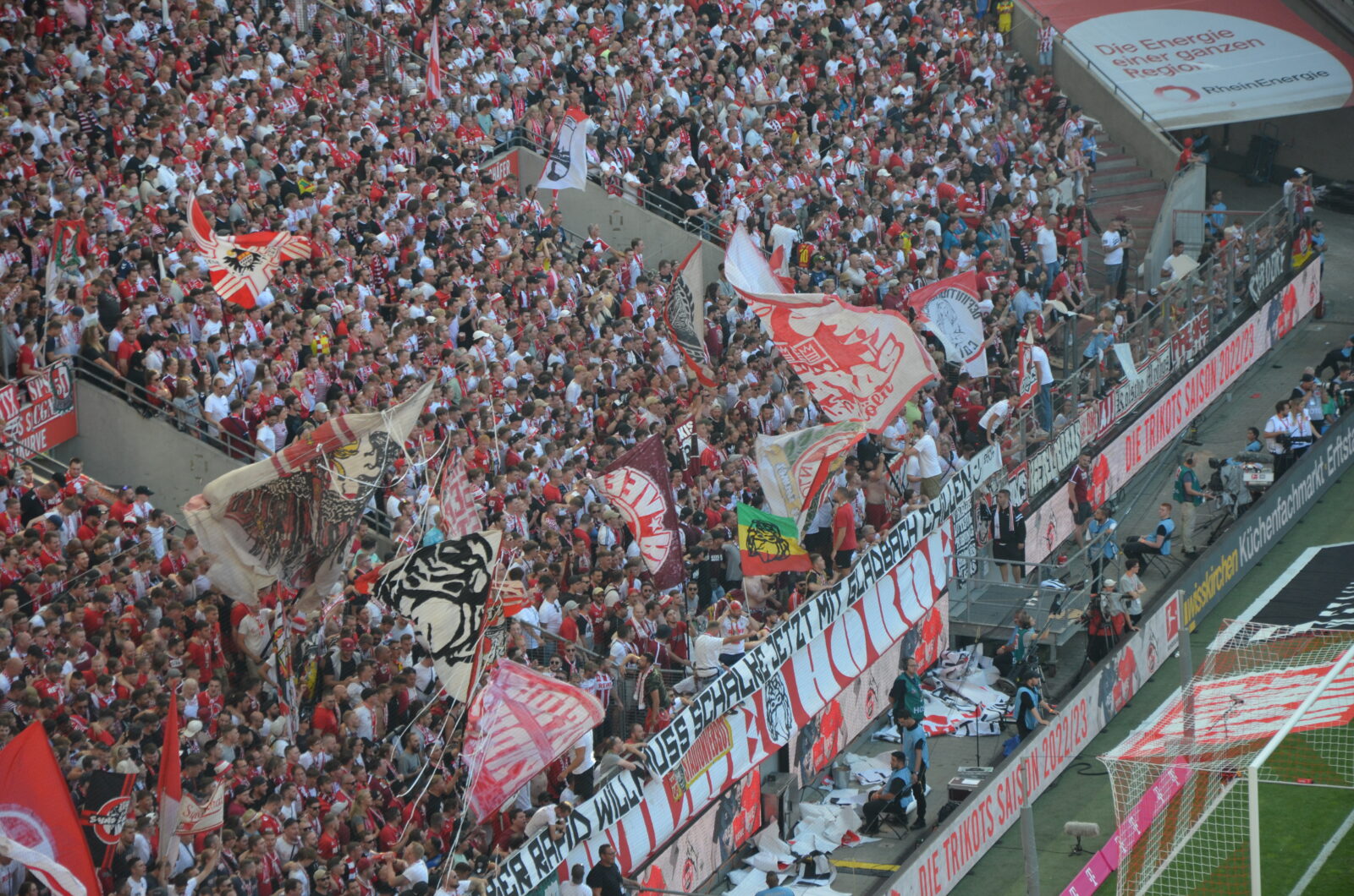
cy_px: 448
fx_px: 5912
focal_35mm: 158
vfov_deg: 8.7
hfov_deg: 13.1
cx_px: 677
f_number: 5.6
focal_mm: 105
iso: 560
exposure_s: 1/250
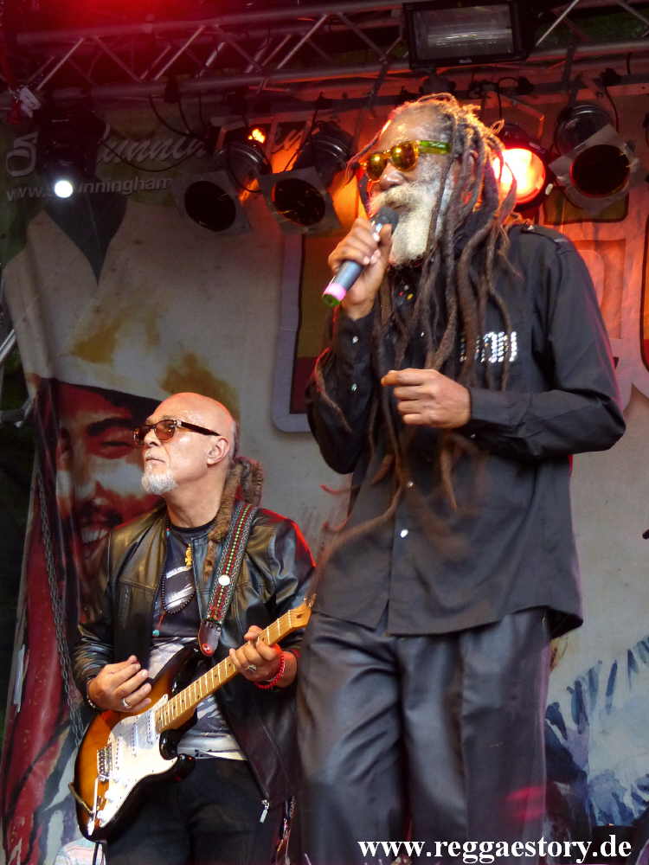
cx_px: 324
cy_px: 432
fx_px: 2075
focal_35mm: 83
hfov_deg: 17.8
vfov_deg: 23.6
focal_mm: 15
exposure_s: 1/60
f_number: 2.8
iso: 320
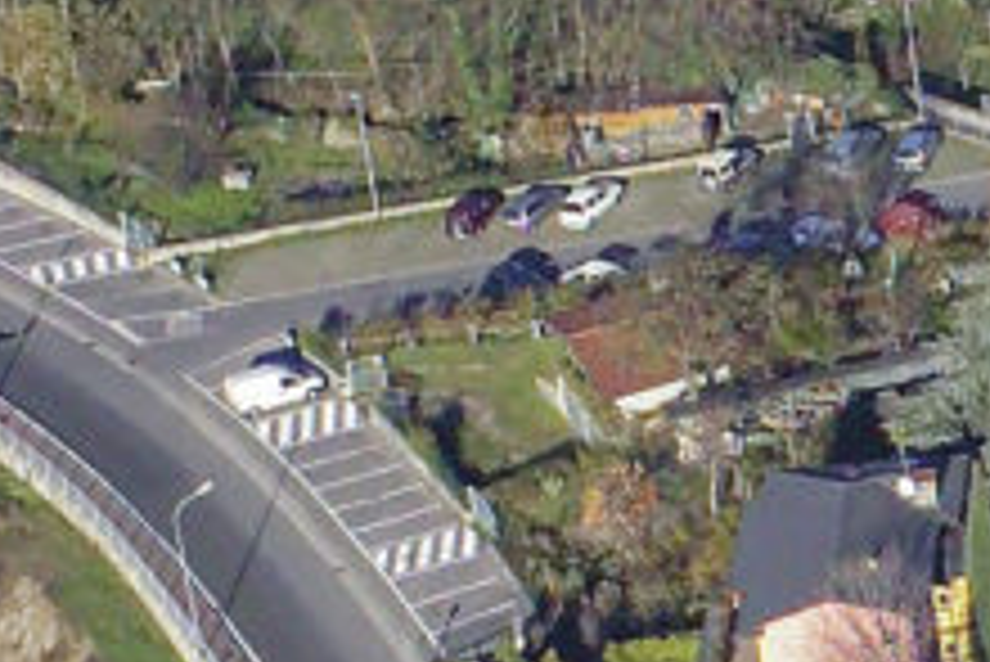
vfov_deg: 4.4
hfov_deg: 6.1
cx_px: 2871
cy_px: 392
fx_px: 8640
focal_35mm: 314
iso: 400
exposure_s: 1/2000
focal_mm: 45
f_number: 5.6
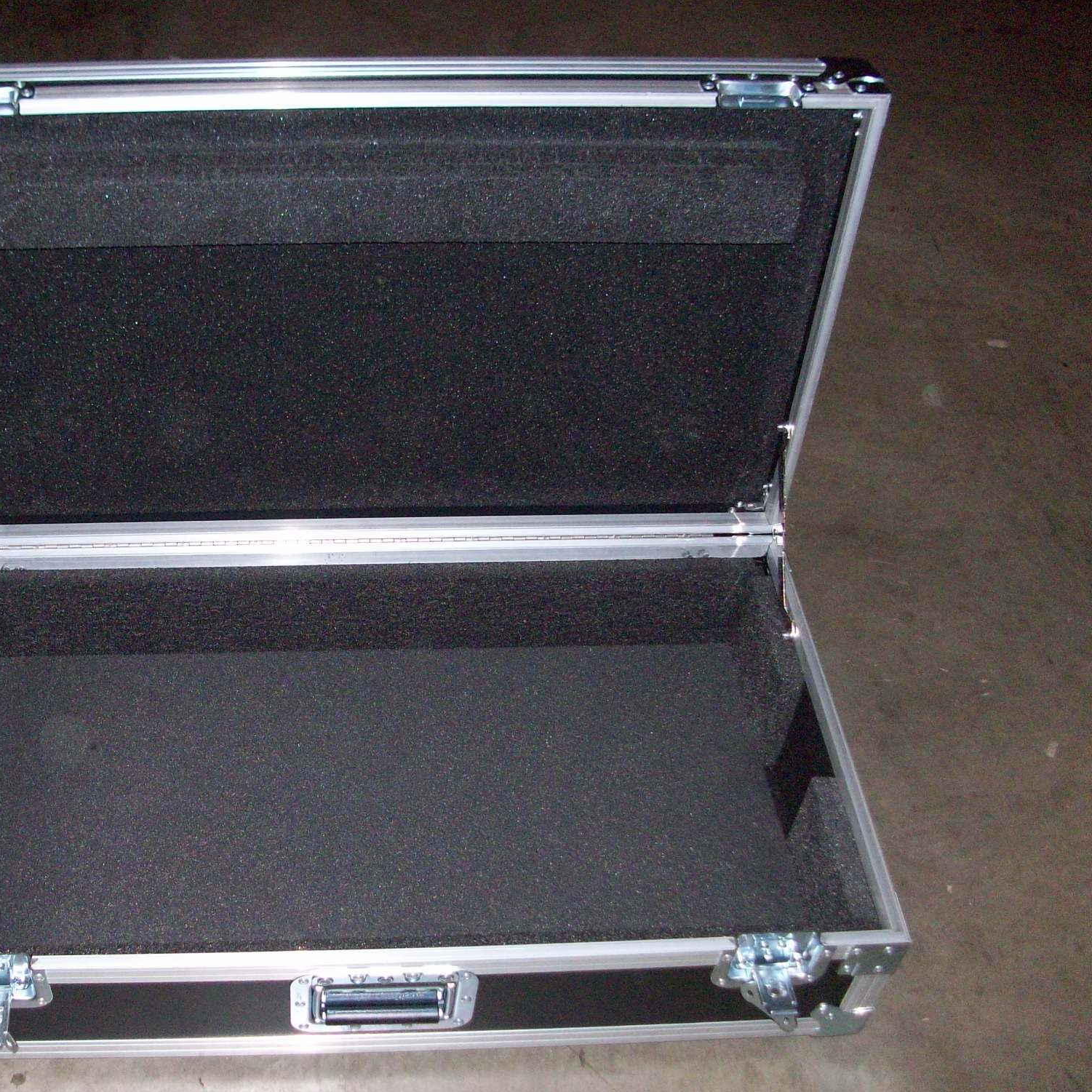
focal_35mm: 41
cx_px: 370
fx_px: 1463
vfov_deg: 40.9
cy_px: 546
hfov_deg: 40.5
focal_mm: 5.7
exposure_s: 1/60
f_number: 2.8
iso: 200
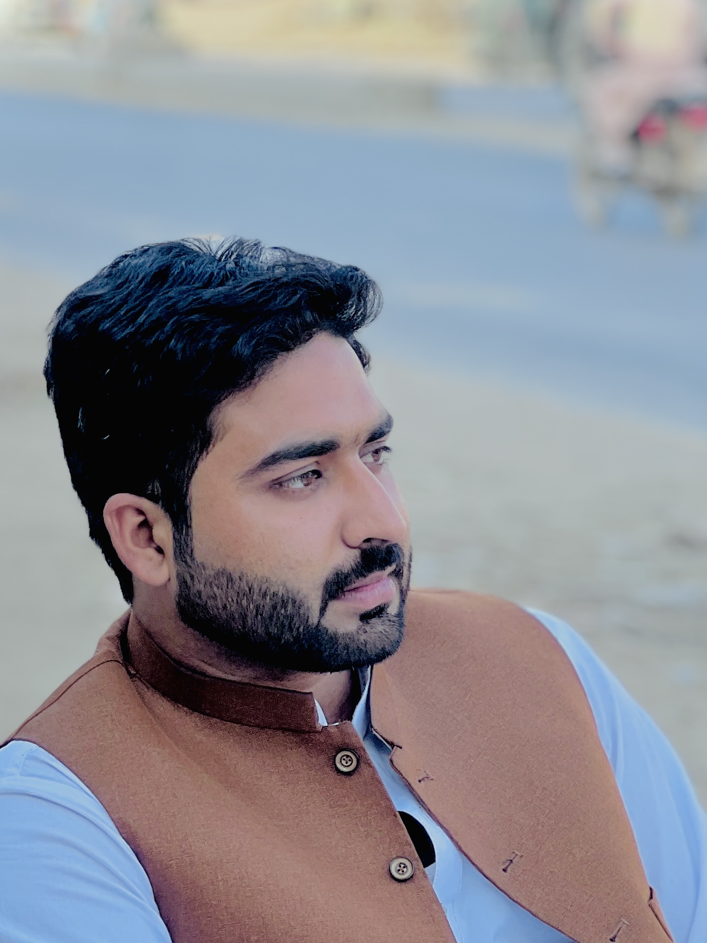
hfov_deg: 9.2
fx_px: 4412
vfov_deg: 12.1
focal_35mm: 162
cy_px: 852
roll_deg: +0.6
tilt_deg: -10.3
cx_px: 450
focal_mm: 9
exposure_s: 1/121
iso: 32
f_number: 2.8
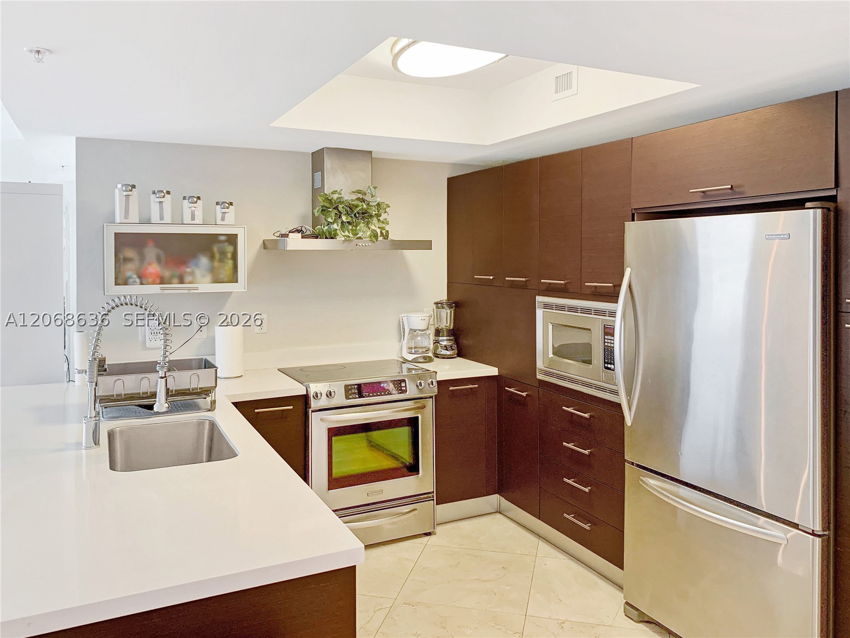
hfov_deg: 67.3
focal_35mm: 26
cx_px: 425
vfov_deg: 53.1
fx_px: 638
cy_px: 319
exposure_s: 1/60
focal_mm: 4.25
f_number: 1.8
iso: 160
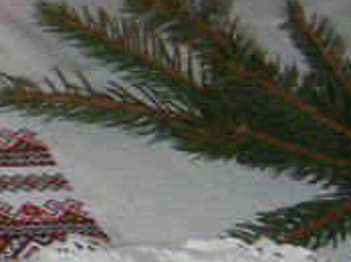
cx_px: -555
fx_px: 2612
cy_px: 167
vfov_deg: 5.7
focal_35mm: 258
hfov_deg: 7.1
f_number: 2.8
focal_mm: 5.8
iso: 100
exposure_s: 1/30
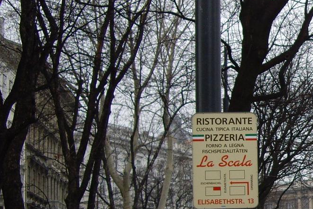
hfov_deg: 16.4
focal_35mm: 115
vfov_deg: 11.8
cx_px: 455
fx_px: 1000
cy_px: 213
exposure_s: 1/200
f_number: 2.8
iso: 100
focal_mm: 7.9
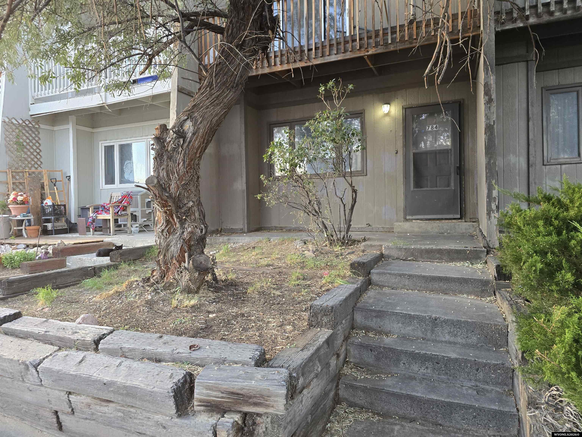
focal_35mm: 23
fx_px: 387
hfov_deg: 73.9
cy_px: 218
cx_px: 291
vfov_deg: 58.9
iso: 320
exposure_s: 1/120
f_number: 1.7
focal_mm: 6.3
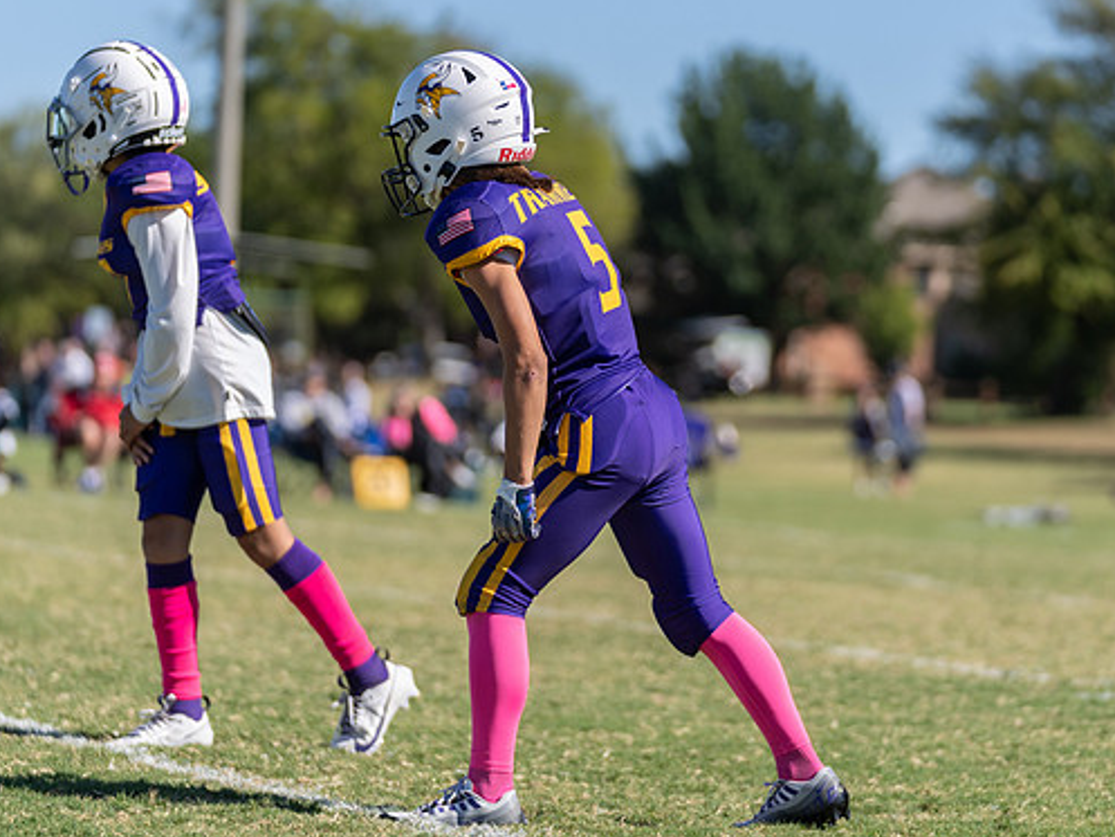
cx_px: 557
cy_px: 358
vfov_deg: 7.7
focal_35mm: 194
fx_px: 6250
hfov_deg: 10.2
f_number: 2.8
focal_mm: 137
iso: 100
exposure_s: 1/2000
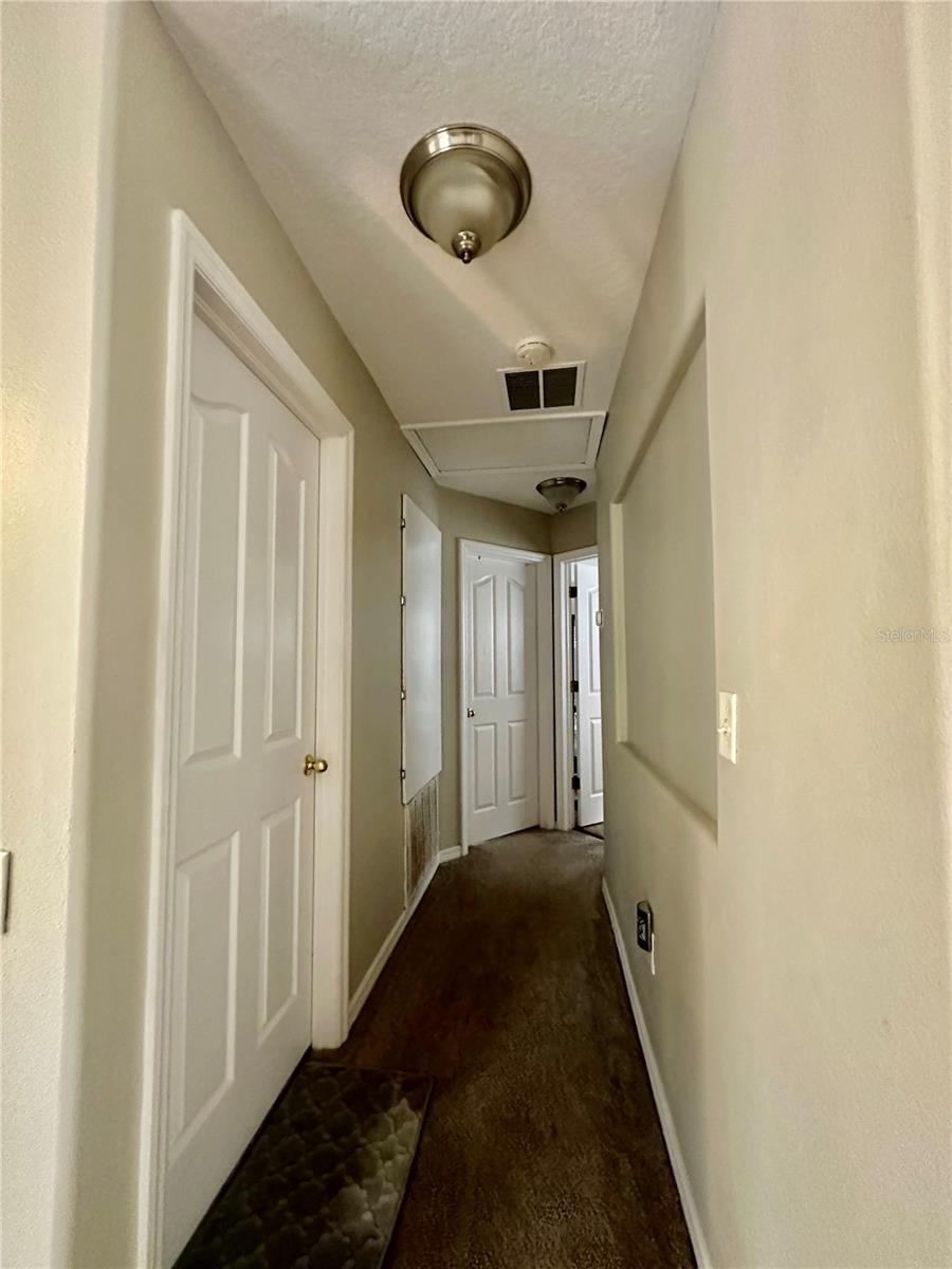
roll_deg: -1.7
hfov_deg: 85.7
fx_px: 513
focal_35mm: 14
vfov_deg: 102.1
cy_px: 634
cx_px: 476
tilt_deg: +3.9
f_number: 2.2
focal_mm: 2.22
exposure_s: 1/40
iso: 800
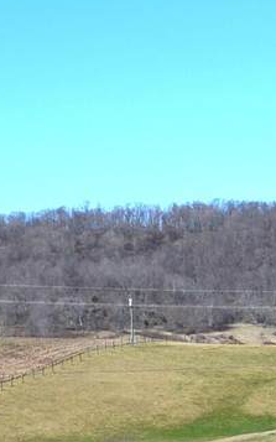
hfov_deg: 8.0
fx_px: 1890
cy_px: 180
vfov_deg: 13.3
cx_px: 559
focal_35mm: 157
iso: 100
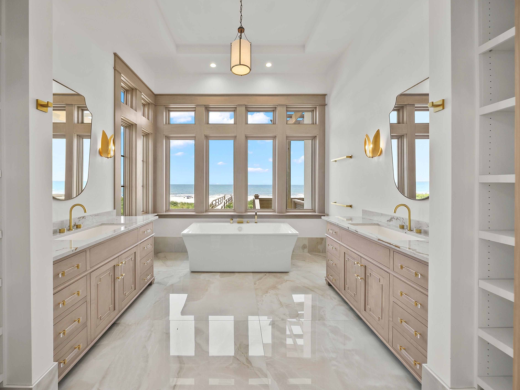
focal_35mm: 13
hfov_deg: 106.0
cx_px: 242
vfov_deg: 89.9
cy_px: 195
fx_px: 195
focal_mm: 12
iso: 160
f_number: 7.1
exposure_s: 1/15
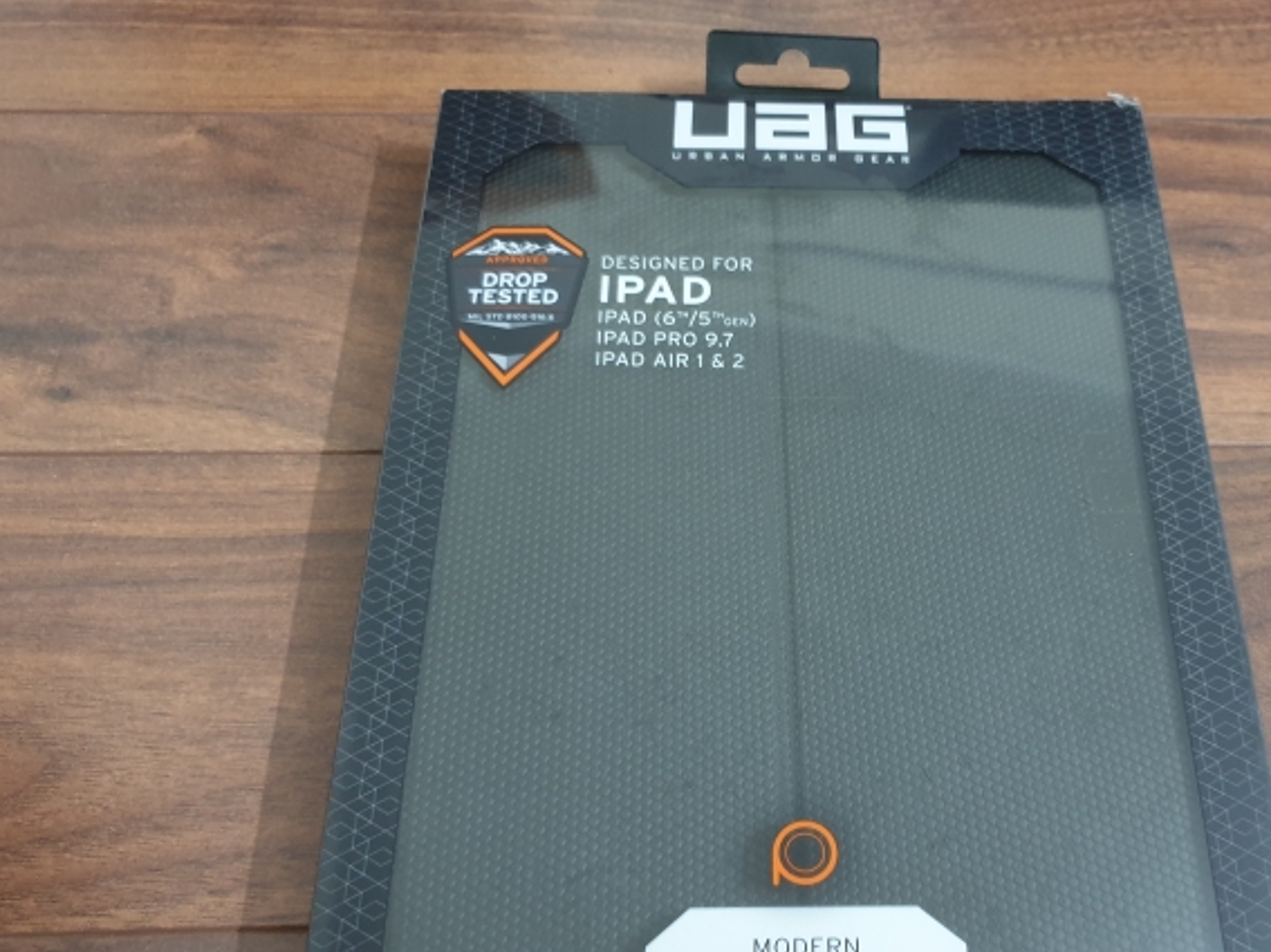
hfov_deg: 54.7
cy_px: 587
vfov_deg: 42.6
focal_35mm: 33
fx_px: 1211
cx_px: 794
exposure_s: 1/17
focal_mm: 4.3
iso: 250
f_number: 1.5
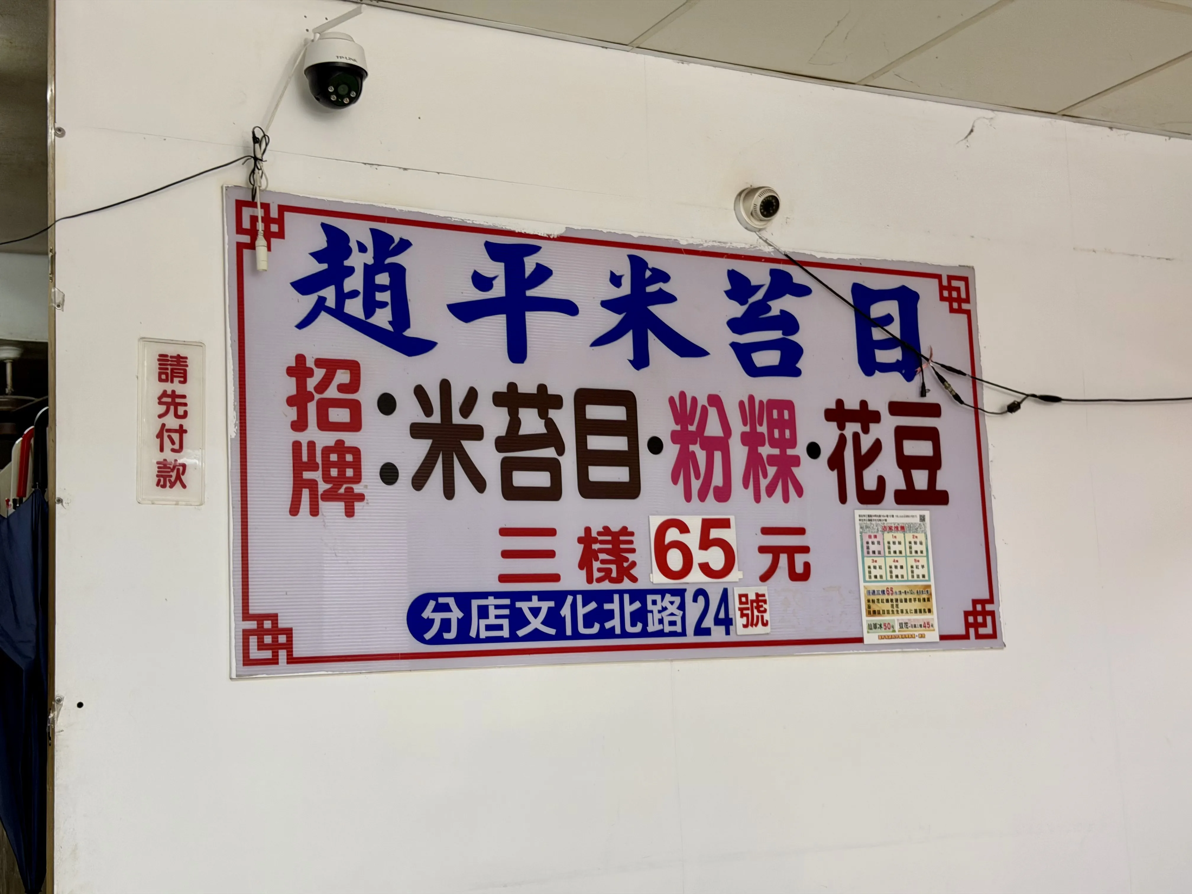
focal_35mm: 48
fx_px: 1653
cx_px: 596
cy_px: 447
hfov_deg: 39.7
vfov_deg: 30.3
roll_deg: +1.7
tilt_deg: +8.8
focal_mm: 6.76
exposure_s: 1/60
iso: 125
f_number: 1.78
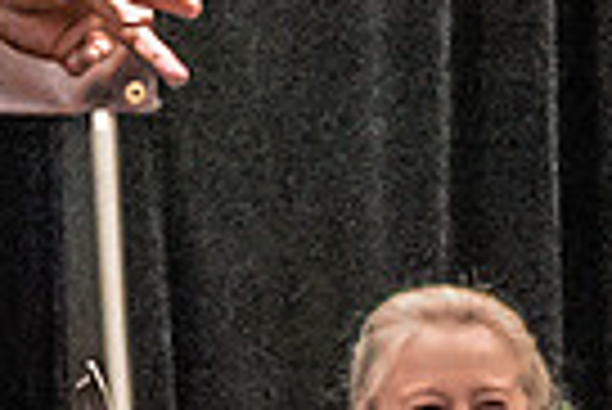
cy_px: 151
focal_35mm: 382
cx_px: -1183
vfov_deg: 3.6
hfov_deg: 5.1
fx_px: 6501
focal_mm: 55
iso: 12800
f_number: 5.6
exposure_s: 1/200
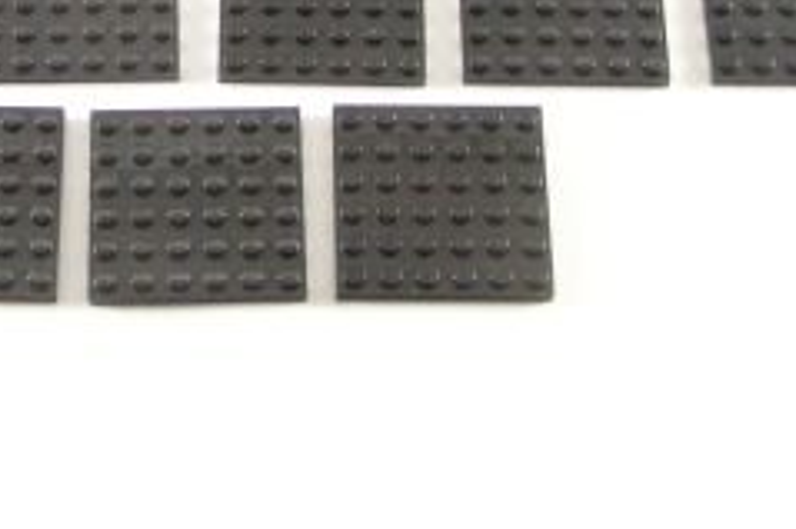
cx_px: 223
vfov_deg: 11.0
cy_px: -82
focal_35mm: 122
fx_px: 2696
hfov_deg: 16.7
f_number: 3.1
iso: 400
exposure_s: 1/45
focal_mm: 9.3
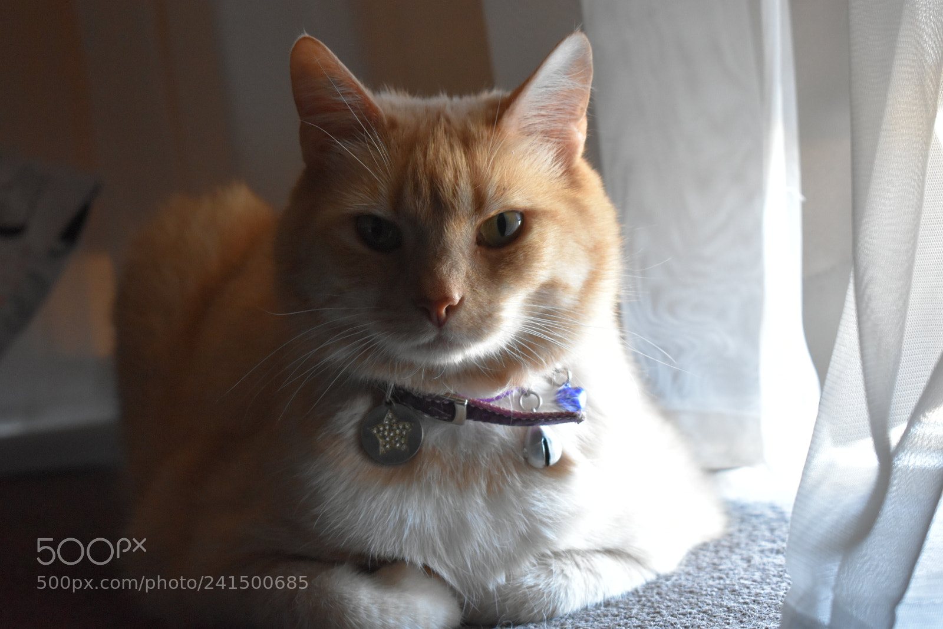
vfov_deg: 18.9
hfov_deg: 28.1
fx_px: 1886
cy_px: 314
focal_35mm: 72
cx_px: 472
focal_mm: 48
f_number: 5.3
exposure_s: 1/60
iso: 2200
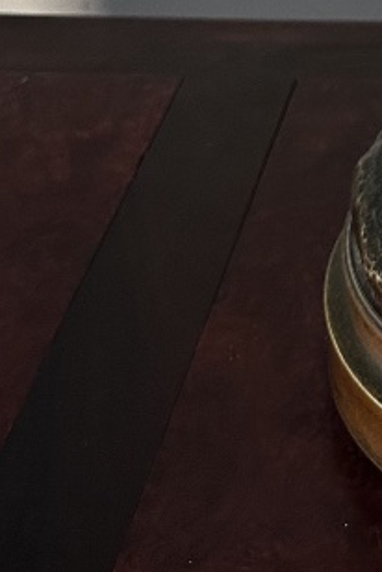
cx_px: 638
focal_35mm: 97
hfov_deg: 13.0
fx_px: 1544
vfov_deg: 17.3
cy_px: -442
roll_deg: -1.0
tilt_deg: -13.9
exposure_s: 1/100
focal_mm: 6.86
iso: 250
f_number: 1.78
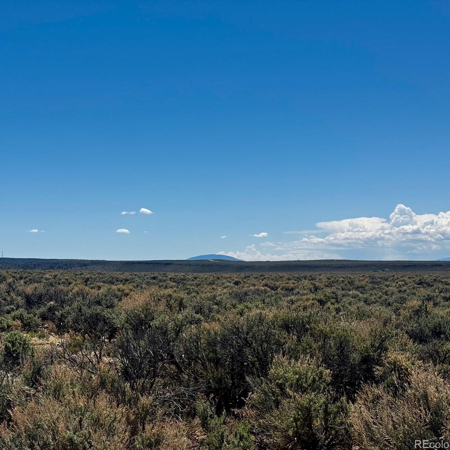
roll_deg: +0.2
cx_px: 173
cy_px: 226
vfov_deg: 30.0
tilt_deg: +2.1
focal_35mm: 57
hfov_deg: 29.9
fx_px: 838
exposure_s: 1/9009
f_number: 1.78
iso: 64
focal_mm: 6.76
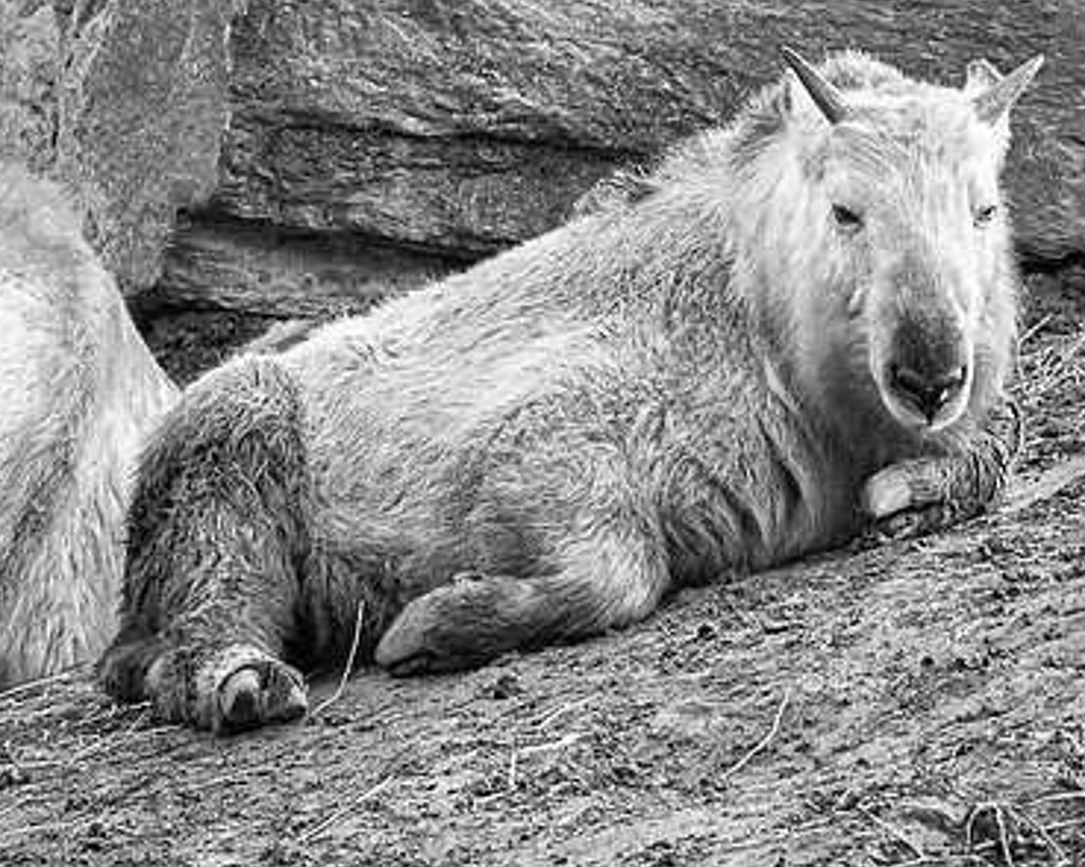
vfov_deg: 2.3
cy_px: 201
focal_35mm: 678
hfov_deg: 2.9
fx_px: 21766
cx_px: 20
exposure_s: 1/500
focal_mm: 200
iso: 800
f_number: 6.3
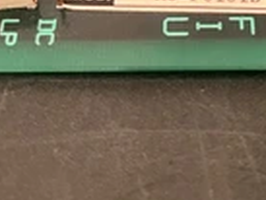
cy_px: -85
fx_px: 585
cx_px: 208
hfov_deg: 25.3
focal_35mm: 76
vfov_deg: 17.7
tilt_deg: -53.8
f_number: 1.6
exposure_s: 1/59
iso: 500
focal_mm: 5.1
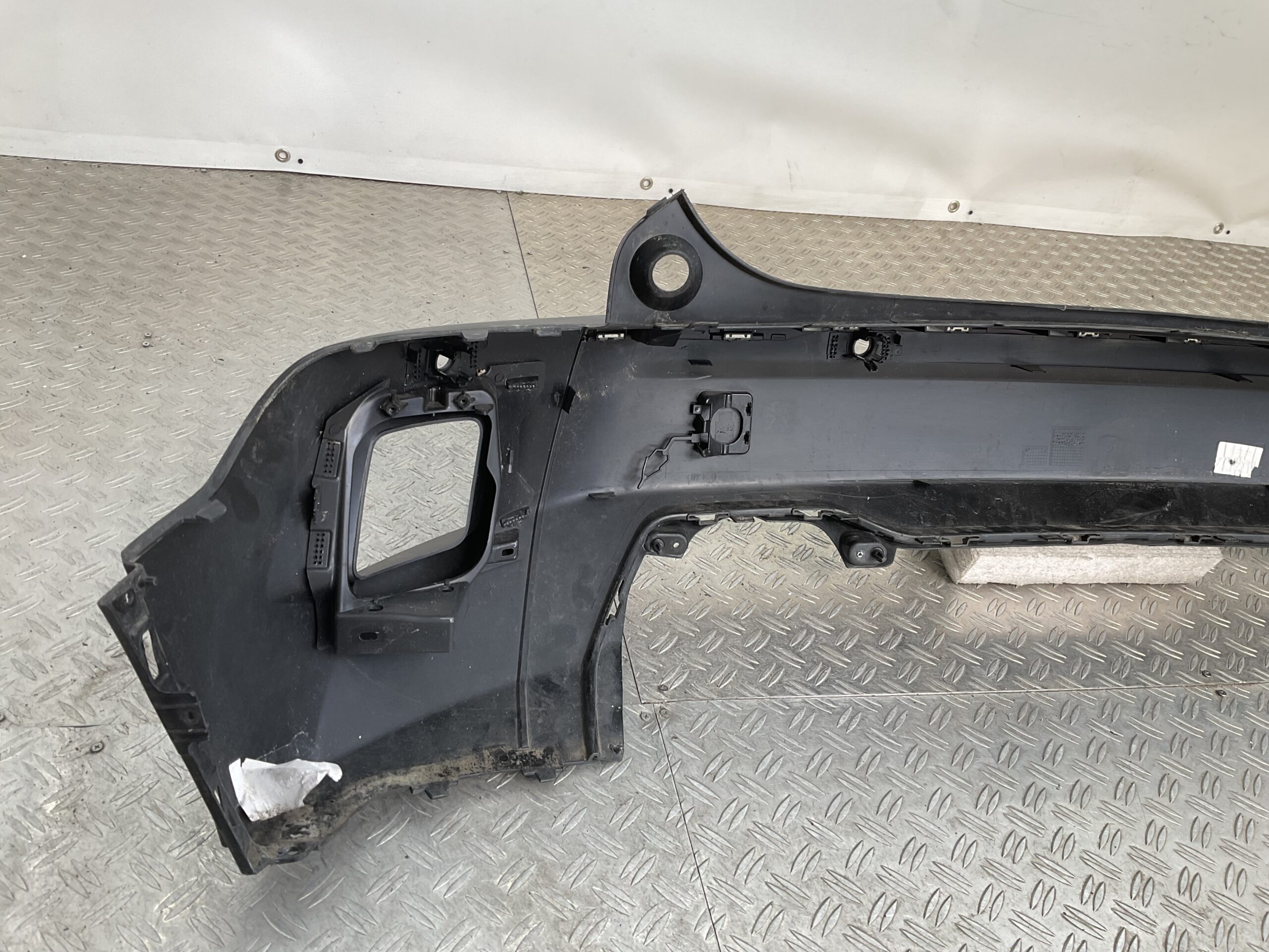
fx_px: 1063
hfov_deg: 61.7
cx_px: 634
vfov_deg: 48.2
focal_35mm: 29
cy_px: 476
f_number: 1.8
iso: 16
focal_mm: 3
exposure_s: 1/100
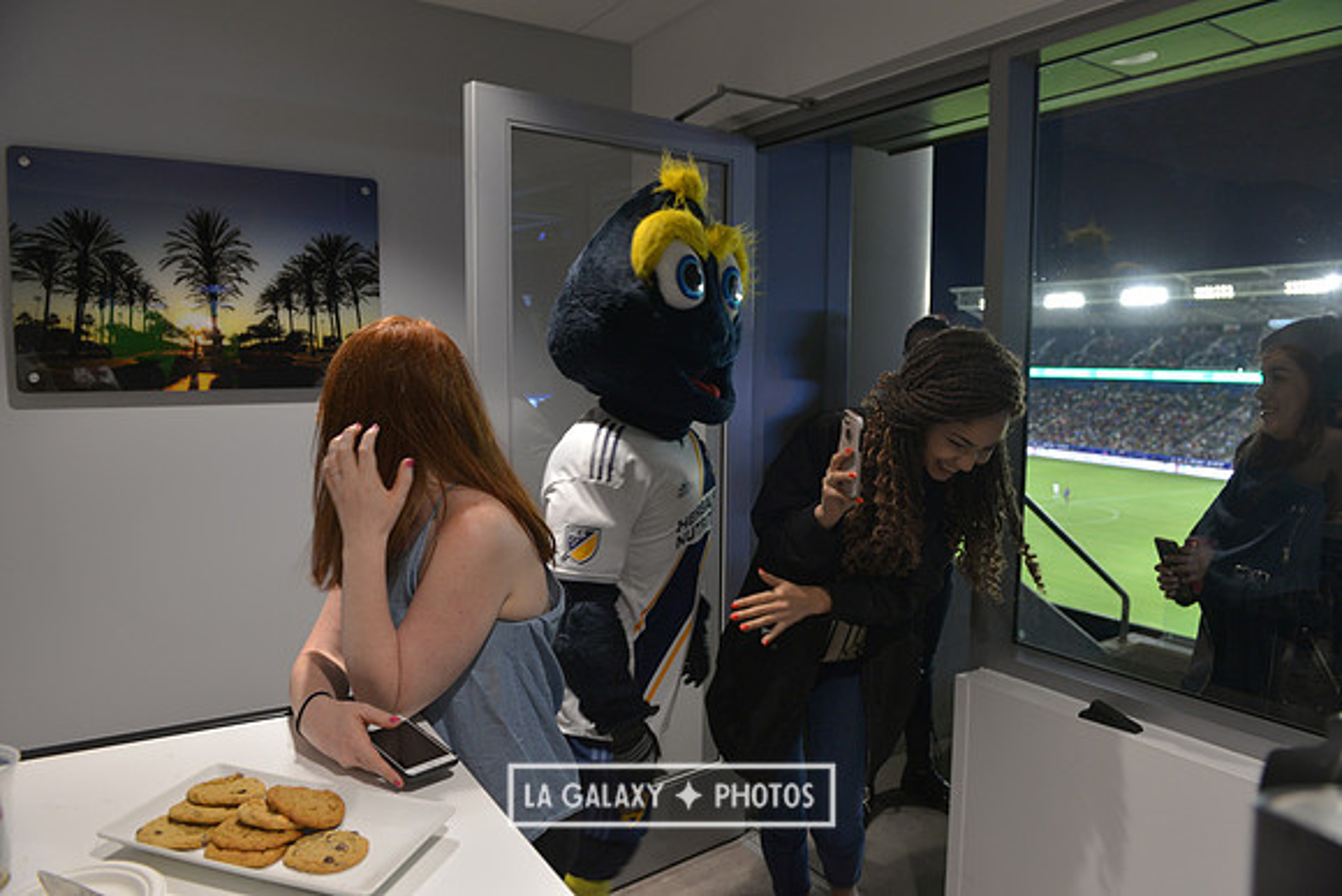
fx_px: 895
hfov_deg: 73.7
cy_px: 448
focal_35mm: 24
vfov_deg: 53.2
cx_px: 671
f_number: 4.5
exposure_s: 1/80
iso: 800
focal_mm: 24
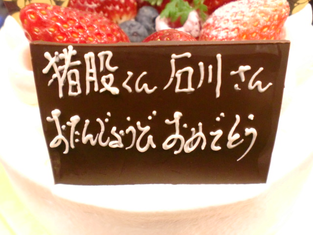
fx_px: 316
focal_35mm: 35
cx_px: 156
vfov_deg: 40.7
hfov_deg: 52.6
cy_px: 118
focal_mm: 6.3
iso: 800
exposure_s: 1/60
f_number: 3.1
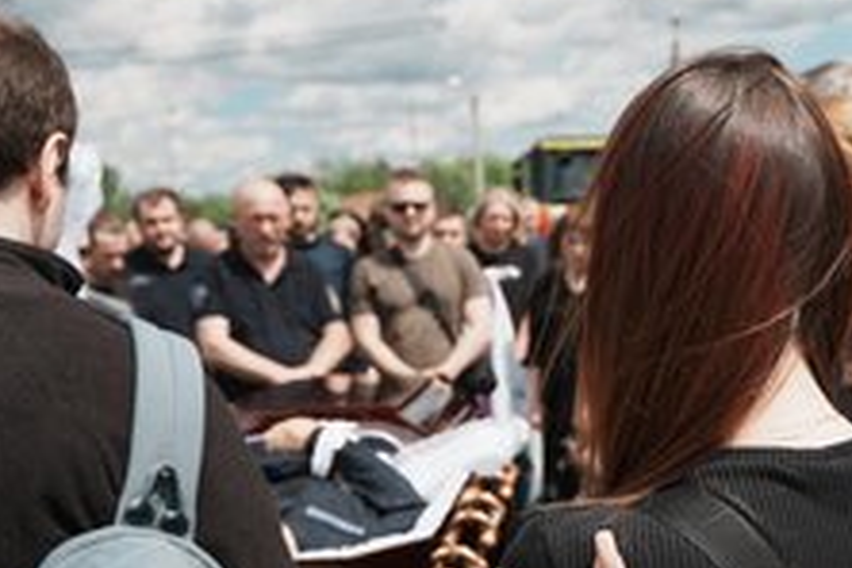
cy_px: 453
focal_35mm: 63
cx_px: 618
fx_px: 1491
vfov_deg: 21.3
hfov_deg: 31.4
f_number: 5
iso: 200
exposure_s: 1/2500
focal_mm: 35
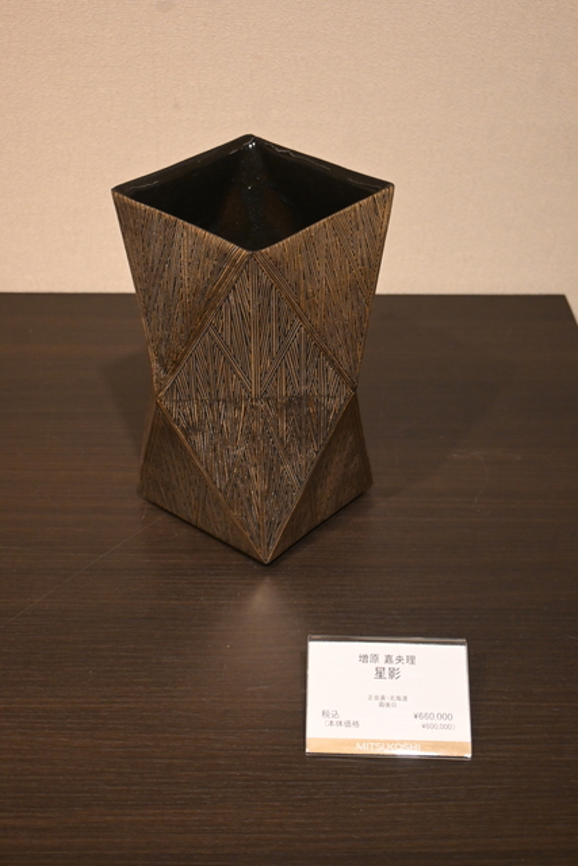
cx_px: 289
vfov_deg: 42.9
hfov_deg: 29.4
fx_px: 1101
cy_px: 433
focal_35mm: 46
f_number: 4.8
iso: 1100
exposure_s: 1/125
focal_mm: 30.5
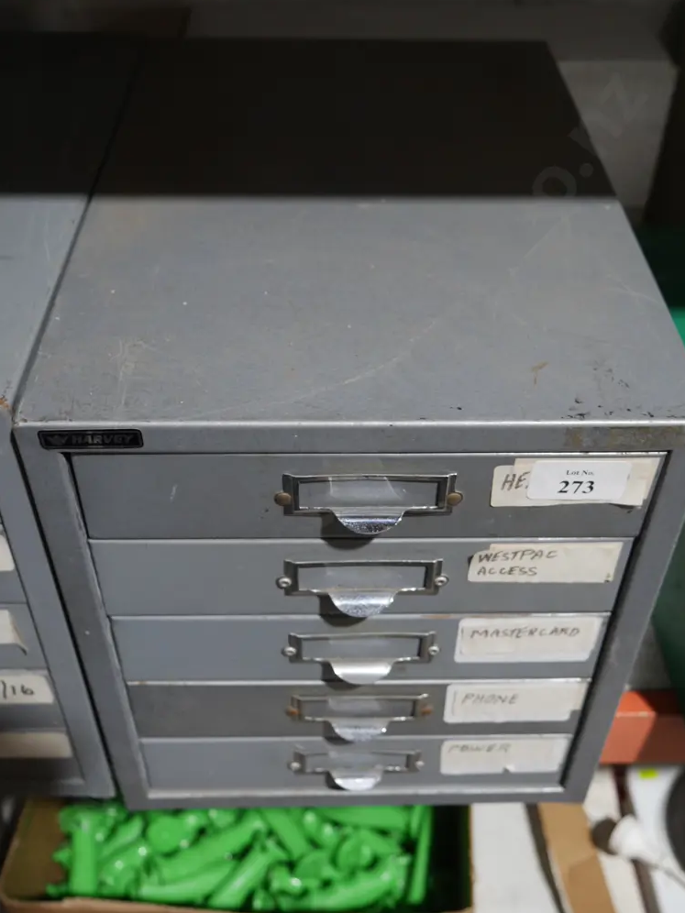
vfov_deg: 50.1
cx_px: 350
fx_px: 976
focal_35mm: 37
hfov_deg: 38.7
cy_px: 459
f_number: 4
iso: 500
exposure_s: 1/60
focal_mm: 18
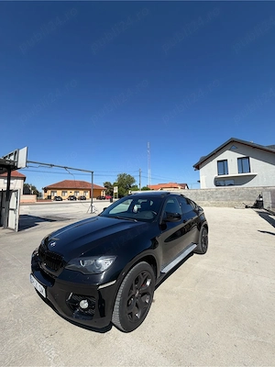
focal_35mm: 14
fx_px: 148
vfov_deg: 102.1
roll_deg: -0.8
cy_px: 184
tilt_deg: +6.9
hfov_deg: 85.7
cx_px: 138
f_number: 2.2
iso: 20
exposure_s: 1/876
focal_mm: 2.22
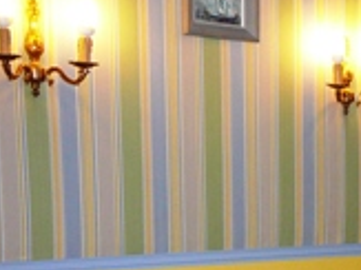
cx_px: 409
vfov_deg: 16.2
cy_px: 304
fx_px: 917
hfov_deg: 21.0
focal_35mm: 88
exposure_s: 1/30
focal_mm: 5.2
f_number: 2.8
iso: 160
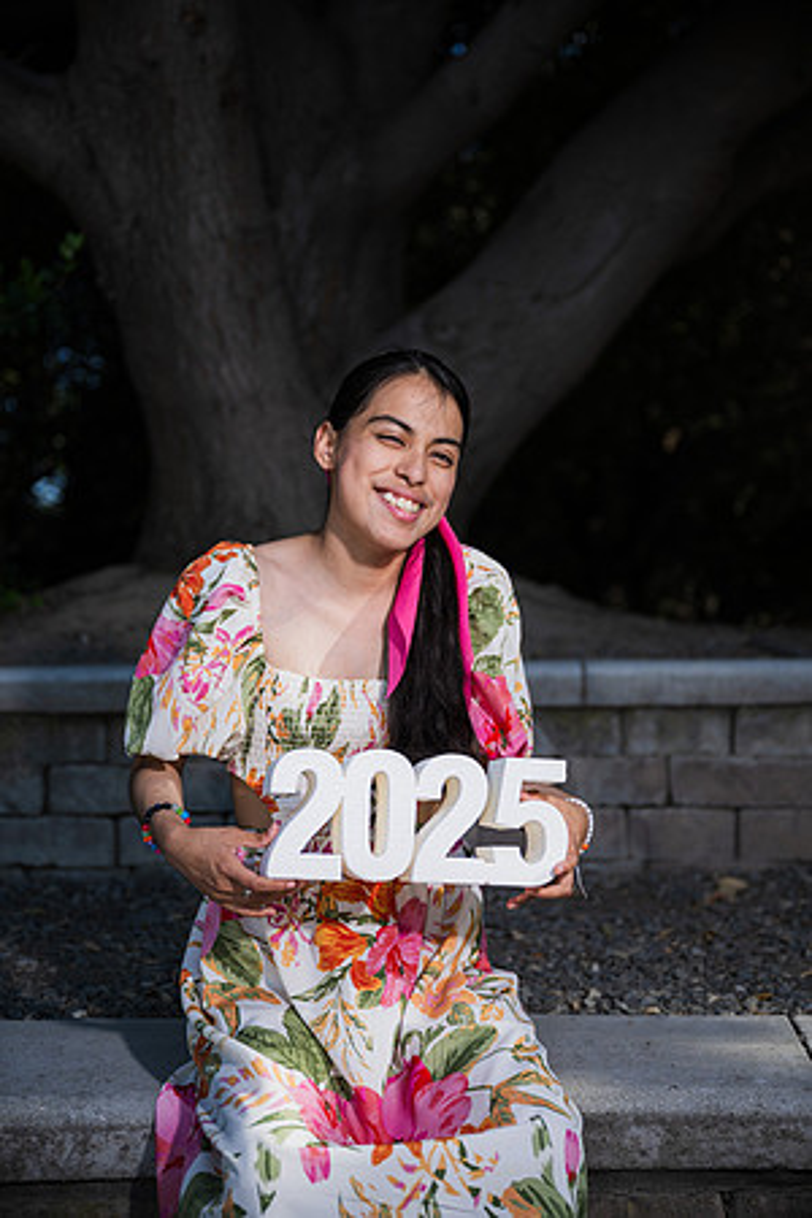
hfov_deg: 26.0
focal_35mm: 52
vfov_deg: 38.2
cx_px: 406
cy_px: 609
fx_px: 1759
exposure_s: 1/800
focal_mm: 52
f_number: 2.8
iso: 100
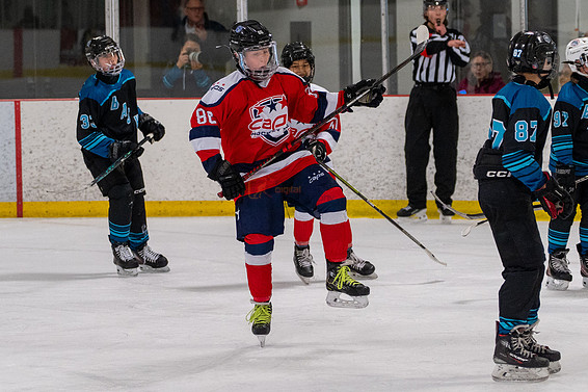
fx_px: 3233
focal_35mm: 198
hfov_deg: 10.4
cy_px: 202
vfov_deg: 6.9
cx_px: 292
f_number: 3.2
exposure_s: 1/800
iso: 2000
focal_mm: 92
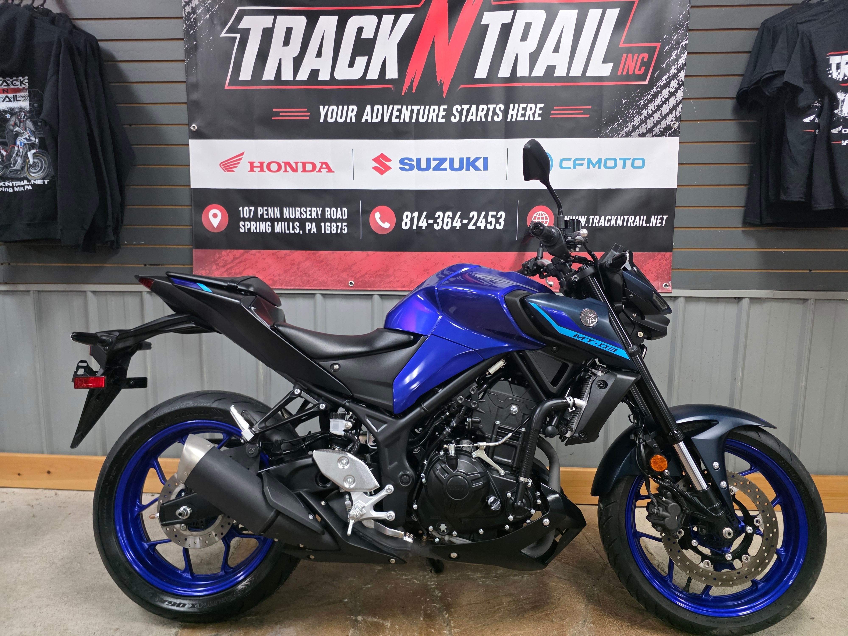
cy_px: 318
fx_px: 563
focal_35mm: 23
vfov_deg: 58.9
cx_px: 424
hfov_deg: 73.9
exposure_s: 1/120
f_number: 1.7
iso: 1000
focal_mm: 6.3
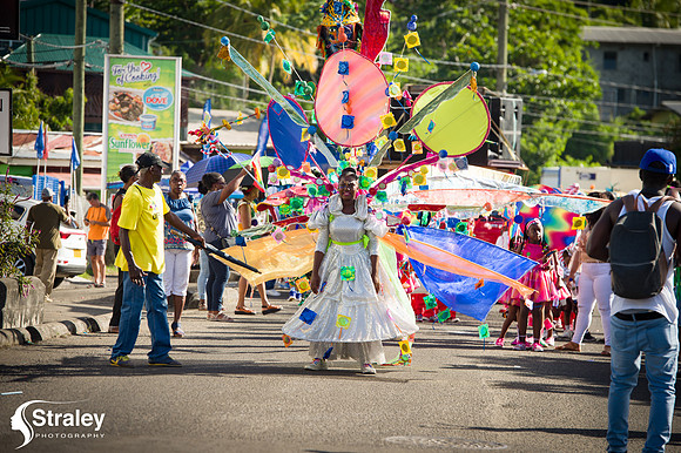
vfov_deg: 7.8
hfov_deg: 11.8
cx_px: 340
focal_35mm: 175
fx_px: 3308
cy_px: 226
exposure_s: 1/200
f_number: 6.3
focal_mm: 175
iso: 100
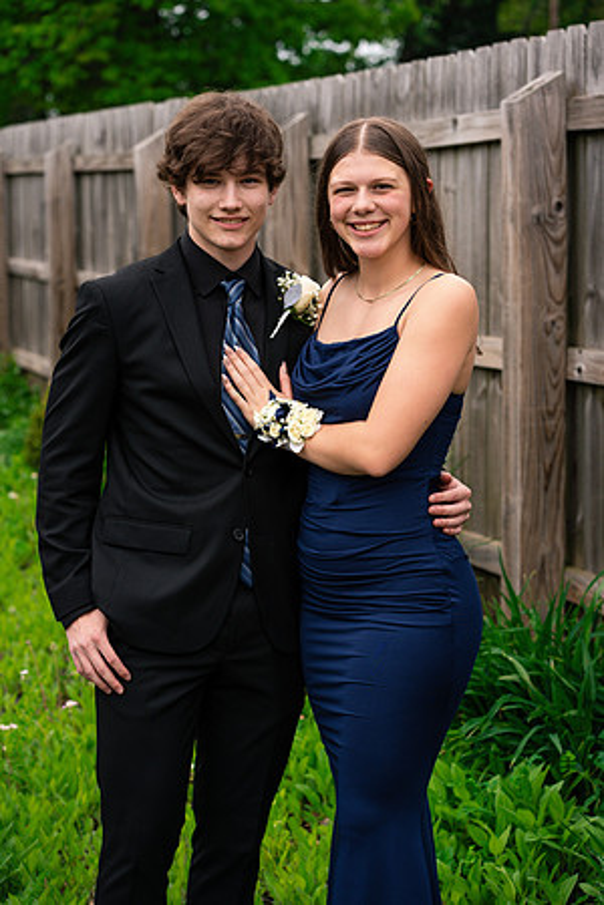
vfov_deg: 23.9
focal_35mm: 85
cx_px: 302
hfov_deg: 16.1
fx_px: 2139
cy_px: 452
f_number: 5
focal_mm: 85
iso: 400
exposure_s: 1/800
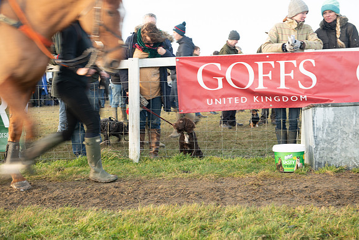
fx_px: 559
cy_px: 120
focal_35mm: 56
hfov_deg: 35.6
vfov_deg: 24.2
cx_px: 180
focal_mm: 56
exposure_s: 1/30
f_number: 5
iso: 100
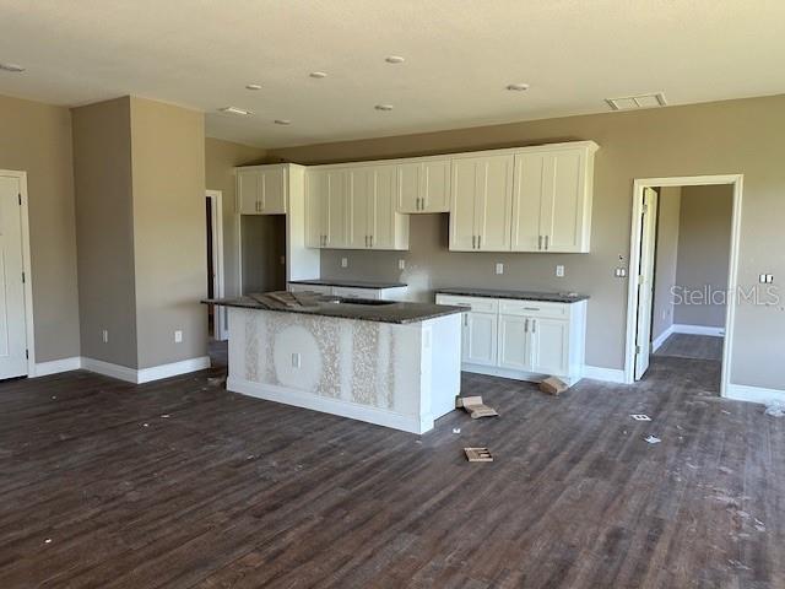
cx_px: 392
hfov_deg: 71.6
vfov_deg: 56.8
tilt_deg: -5.0
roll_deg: -0.6
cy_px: 294
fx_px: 544
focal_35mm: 24
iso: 200
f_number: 1.78
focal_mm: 6.86
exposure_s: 1/121
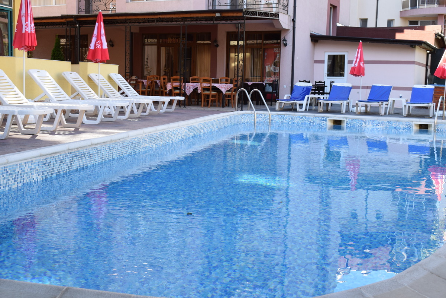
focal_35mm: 45
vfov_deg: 29.9
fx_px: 557
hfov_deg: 43.6
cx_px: 223
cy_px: 149
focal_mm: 30
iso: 400
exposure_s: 1/160
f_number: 8
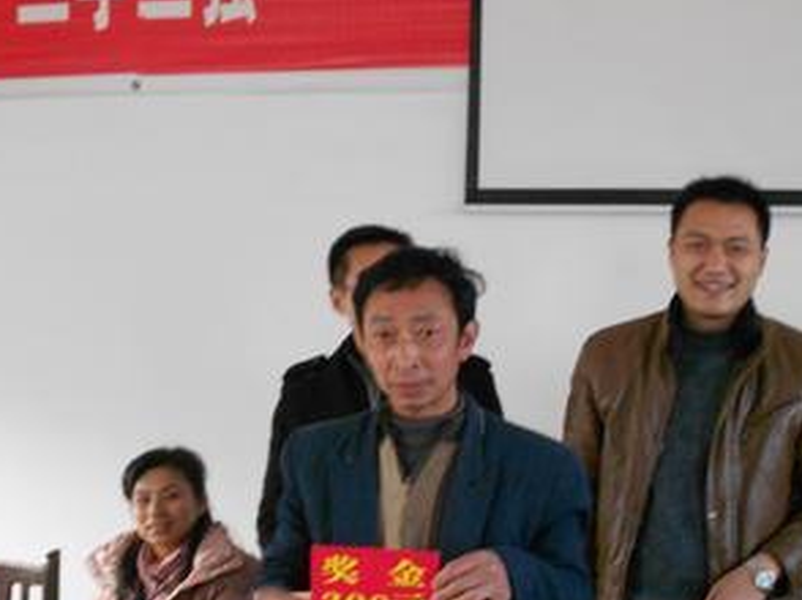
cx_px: 556
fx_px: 1458
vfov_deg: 22.9
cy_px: 487
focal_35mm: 63
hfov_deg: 30.4
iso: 320
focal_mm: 6.7
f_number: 3.9
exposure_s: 1/30
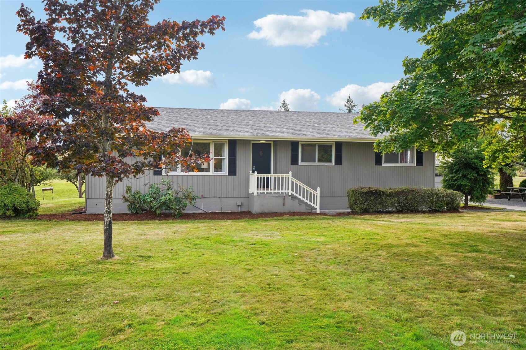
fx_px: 467
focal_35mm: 32
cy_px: 175
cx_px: 263
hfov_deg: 58.7
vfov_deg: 41.1
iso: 400
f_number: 8
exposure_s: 1/400
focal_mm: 32
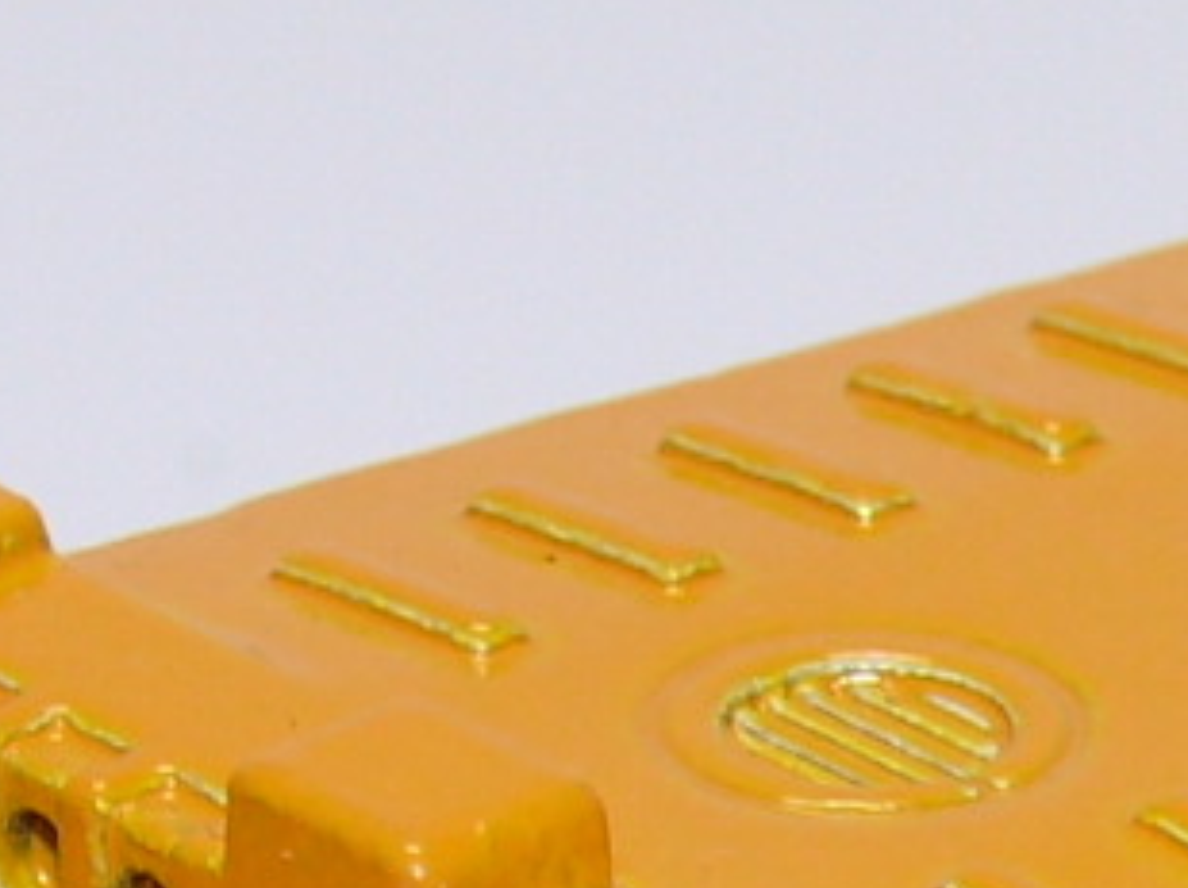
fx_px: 14397
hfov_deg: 4.7
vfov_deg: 3.5
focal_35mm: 420
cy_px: 1526
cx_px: 1188
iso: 100
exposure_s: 1/30
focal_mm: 11.8
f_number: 4
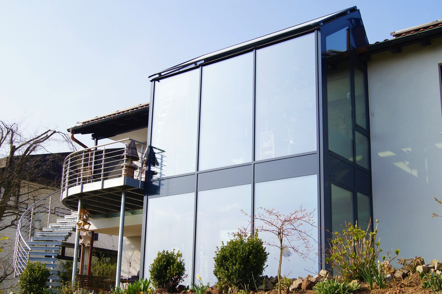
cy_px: 147
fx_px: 515
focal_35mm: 42
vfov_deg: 31.8
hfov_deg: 46.4
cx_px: 221
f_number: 13
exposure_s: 1/125
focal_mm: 28
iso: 100
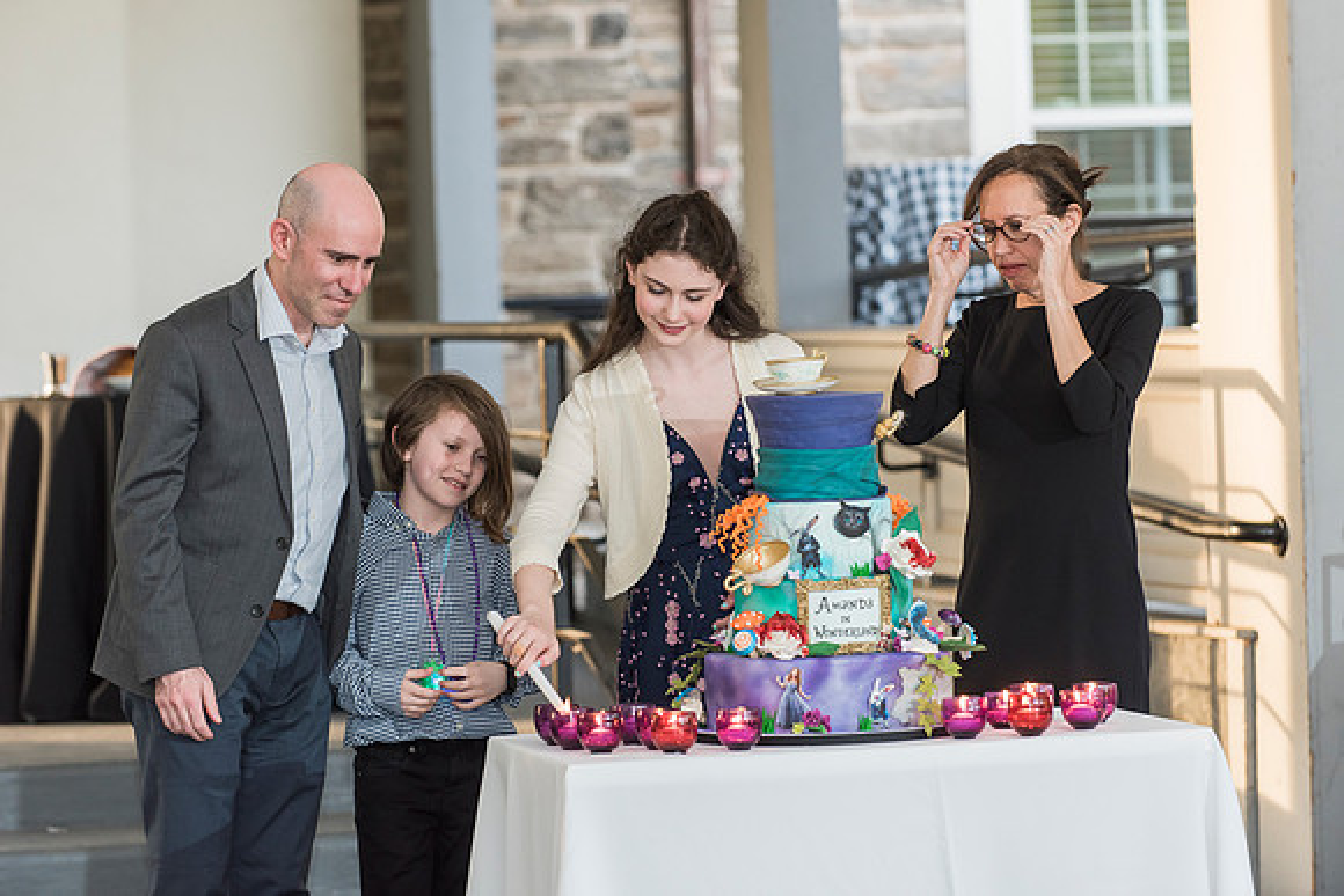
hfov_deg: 12.3
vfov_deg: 8.2
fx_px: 6225
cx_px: 700
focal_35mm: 167
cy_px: 429
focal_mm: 160
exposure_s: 1/160
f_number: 4
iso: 1000
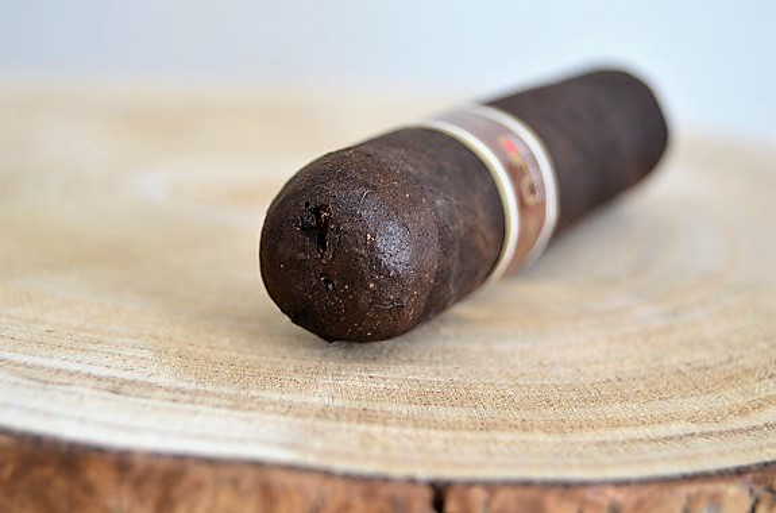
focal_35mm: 82
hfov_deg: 24.7
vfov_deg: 16.5
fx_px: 1773
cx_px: 388
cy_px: 256
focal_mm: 55
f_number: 5.6
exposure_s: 1/30
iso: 560
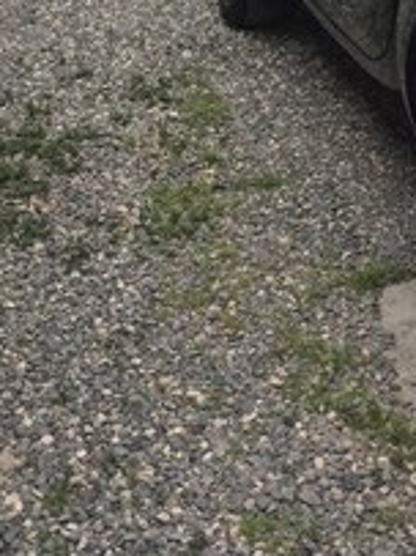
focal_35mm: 71
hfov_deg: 19.9
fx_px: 1139
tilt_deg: -15.1
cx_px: 443
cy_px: -52
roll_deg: -1.3
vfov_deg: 25.5
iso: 32
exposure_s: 1/319
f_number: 2.2
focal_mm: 4.15
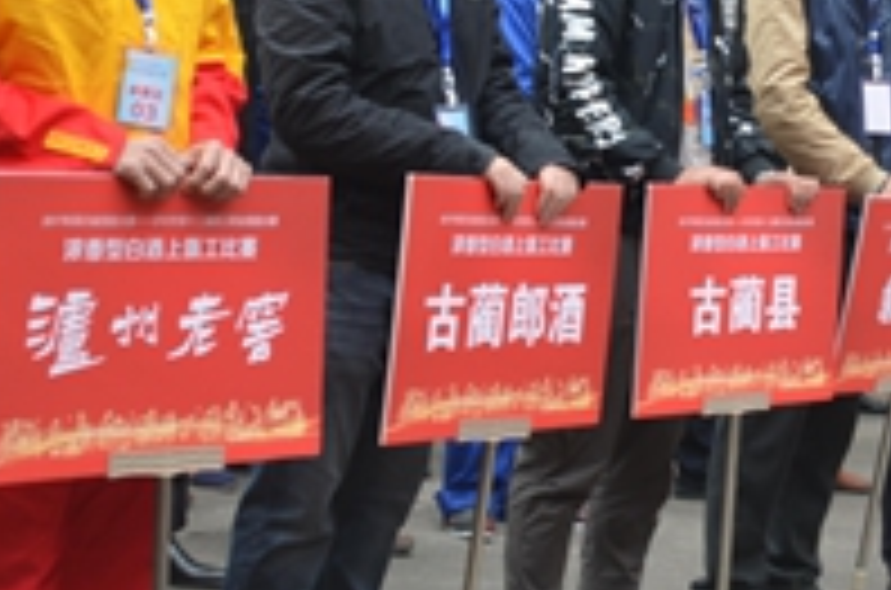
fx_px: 2617
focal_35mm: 106
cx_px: 1008
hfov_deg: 18.5
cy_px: -43
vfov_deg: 12.6
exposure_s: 1/15
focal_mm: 28
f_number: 3.5
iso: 100
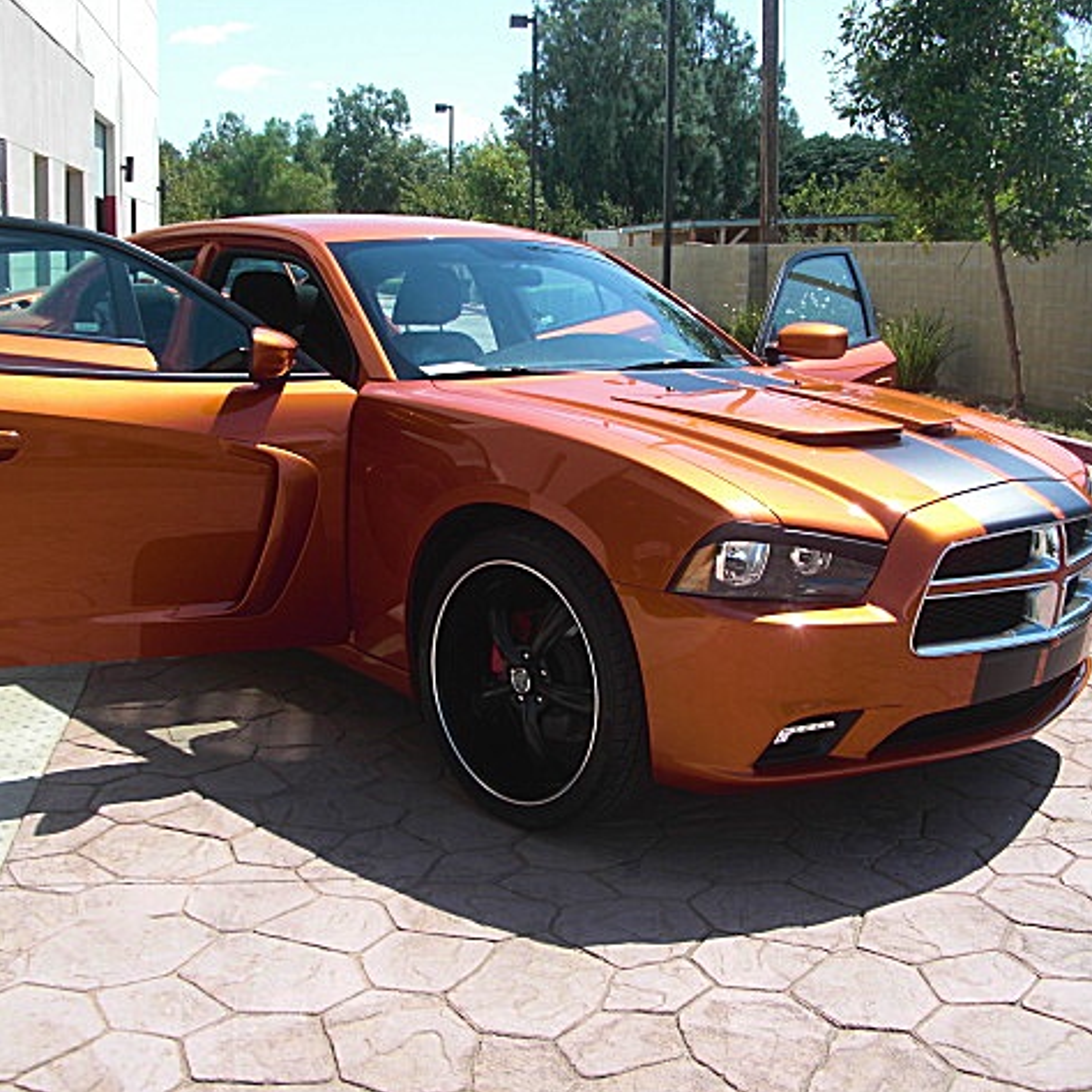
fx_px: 1535
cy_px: 541
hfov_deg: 39.2
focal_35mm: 43
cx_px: 548
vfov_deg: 39.2
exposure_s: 1/800
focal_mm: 6.3
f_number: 2.8
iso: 50
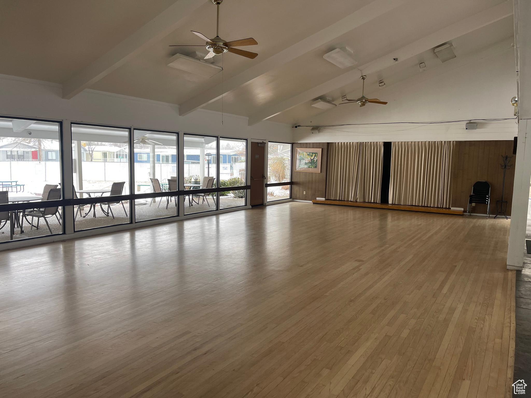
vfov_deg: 54.9
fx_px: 383
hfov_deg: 69.4
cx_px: 266
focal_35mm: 25
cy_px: 199
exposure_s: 1/120
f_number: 1.6
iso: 80
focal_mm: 5.1
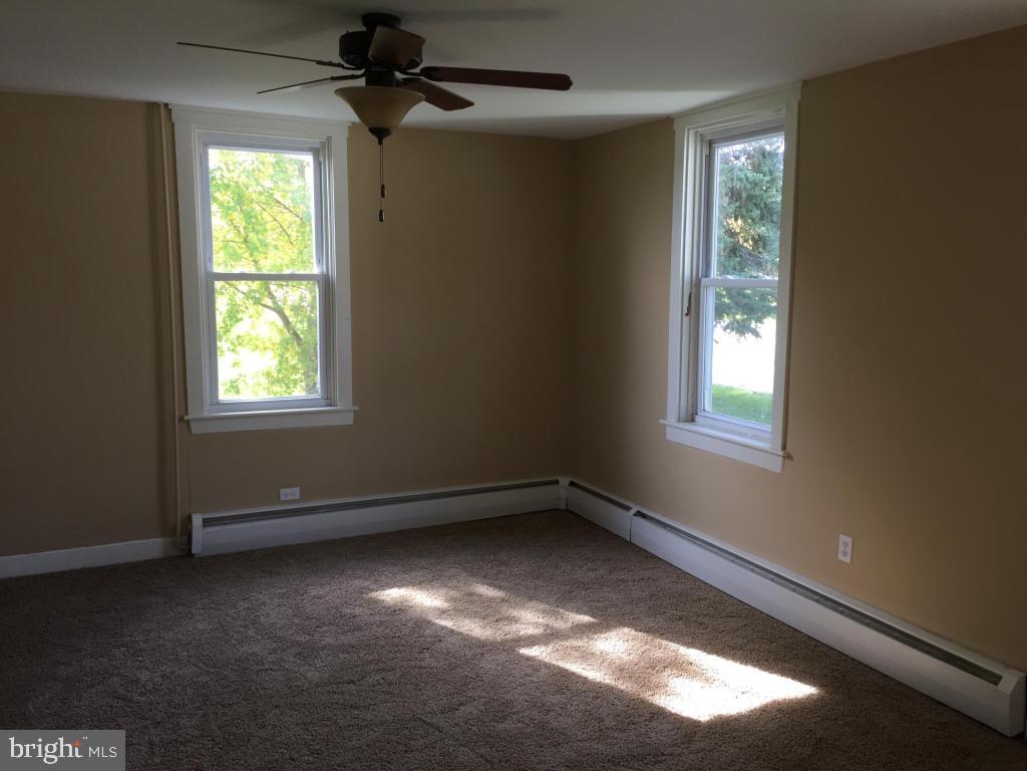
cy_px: 386
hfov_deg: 61.7
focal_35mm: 29
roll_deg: -1.0
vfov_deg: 48.2
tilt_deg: -7.4
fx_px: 860
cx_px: 514
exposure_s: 1/60
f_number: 2.2
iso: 40
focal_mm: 4.15
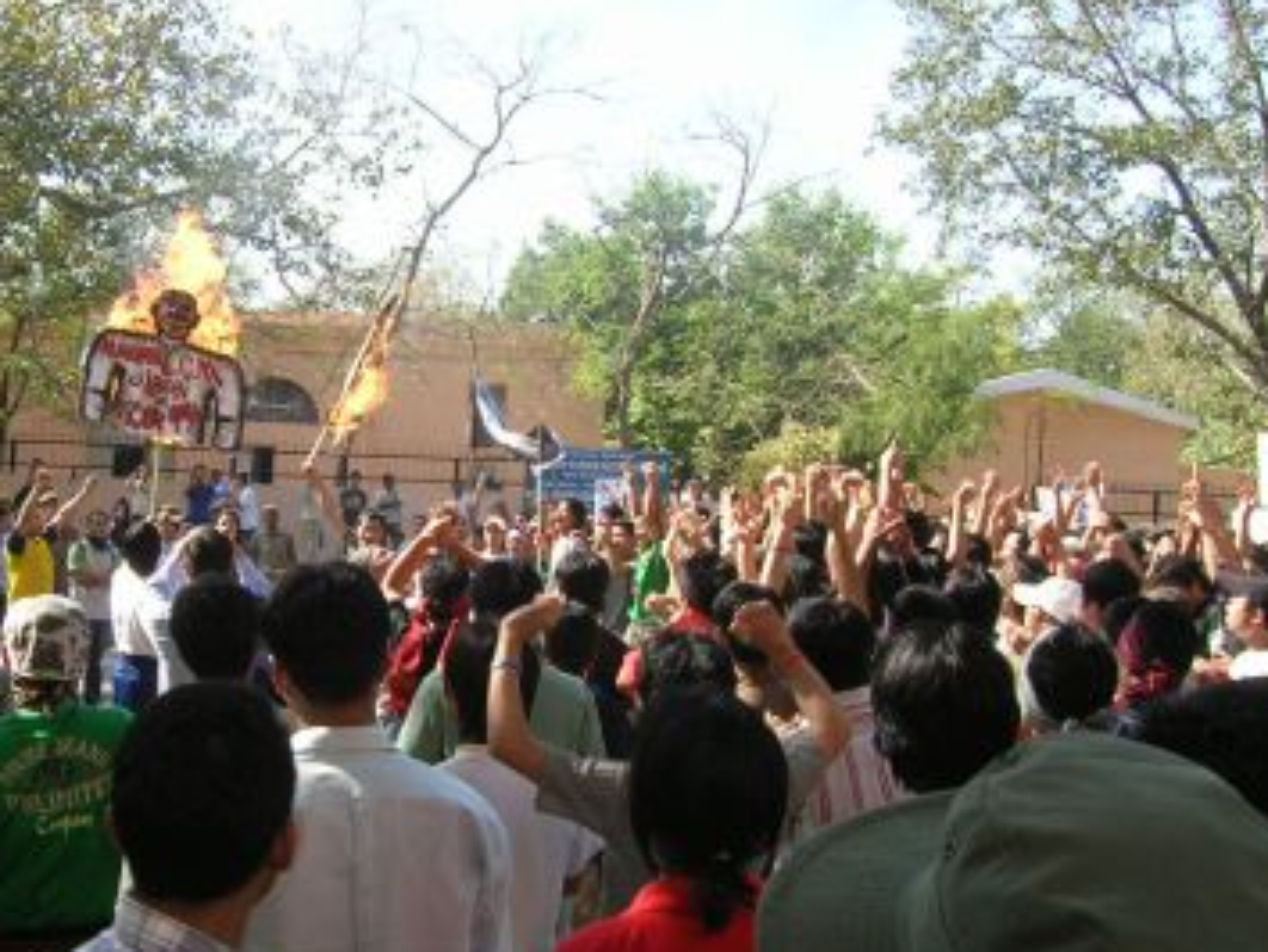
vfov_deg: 30.3
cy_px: 524
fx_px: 1759
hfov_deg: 39.2
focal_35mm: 48
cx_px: 437
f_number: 4.9
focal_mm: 5.7
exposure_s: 1/90
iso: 50
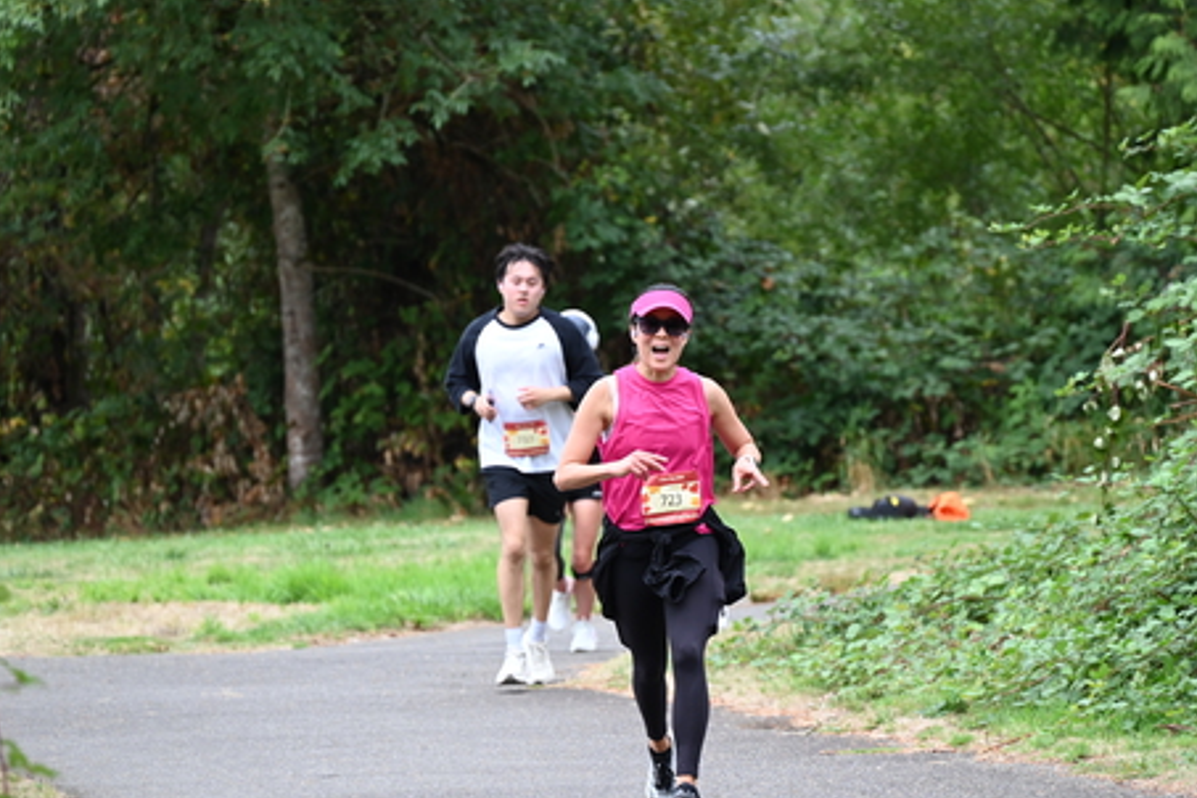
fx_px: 8079
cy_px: 403
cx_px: 647
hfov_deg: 8.5
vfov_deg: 5.7
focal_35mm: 243
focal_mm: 200
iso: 560
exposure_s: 1/250
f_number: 6.3
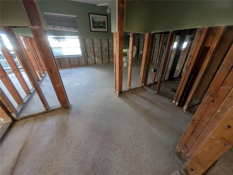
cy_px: 88
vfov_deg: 94.6
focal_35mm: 12
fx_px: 81
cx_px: 116
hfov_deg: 110.5
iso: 156
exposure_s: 1/56.3
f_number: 1.7
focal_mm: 2.02
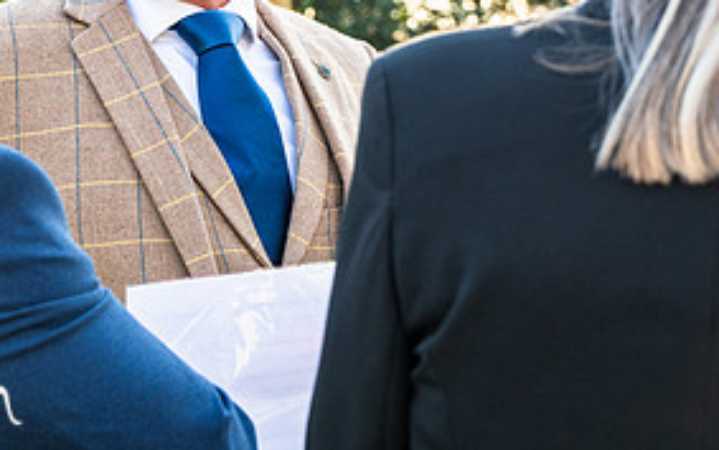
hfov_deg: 12.4
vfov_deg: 7.7
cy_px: 18
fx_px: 3312
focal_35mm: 169
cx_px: 257
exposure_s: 1/200
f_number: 8
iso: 800
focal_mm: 81
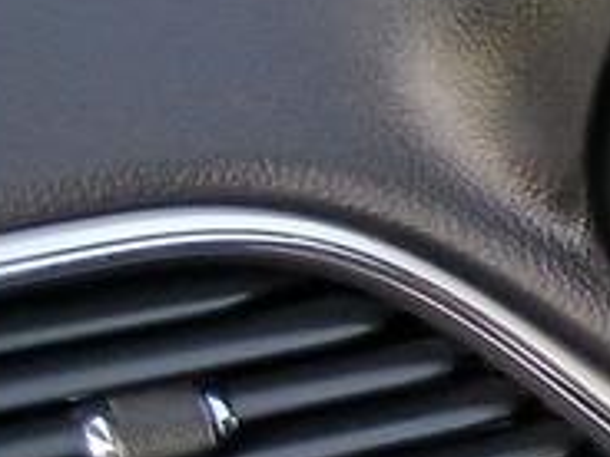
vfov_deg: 8.1
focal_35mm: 181
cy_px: 530
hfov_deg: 8.6
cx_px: 1969
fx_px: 3190
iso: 200
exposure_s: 1/60
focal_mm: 3.98
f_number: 1.8
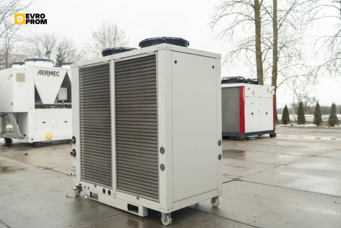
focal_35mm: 32
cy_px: 114
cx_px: 170
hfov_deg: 58.7
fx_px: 303
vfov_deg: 41.1
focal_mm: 32
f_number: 4.5
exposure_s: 1/80
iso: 100
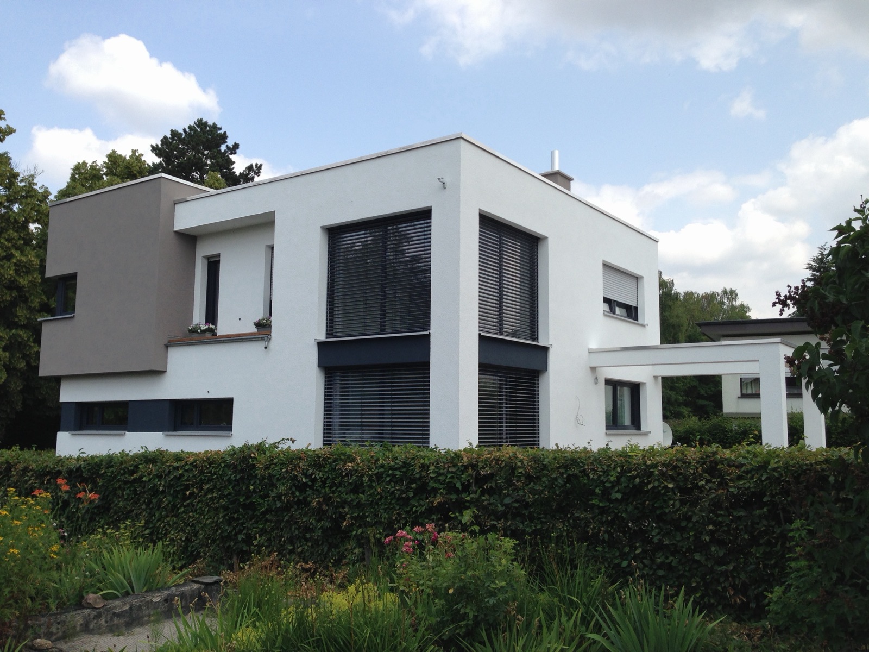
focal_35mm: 33
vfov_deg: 42.9
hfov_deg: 55.4
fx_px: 828
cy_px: 326
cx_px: 434
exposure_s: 1/1130
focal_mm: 4.13
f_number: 2.4
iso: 50
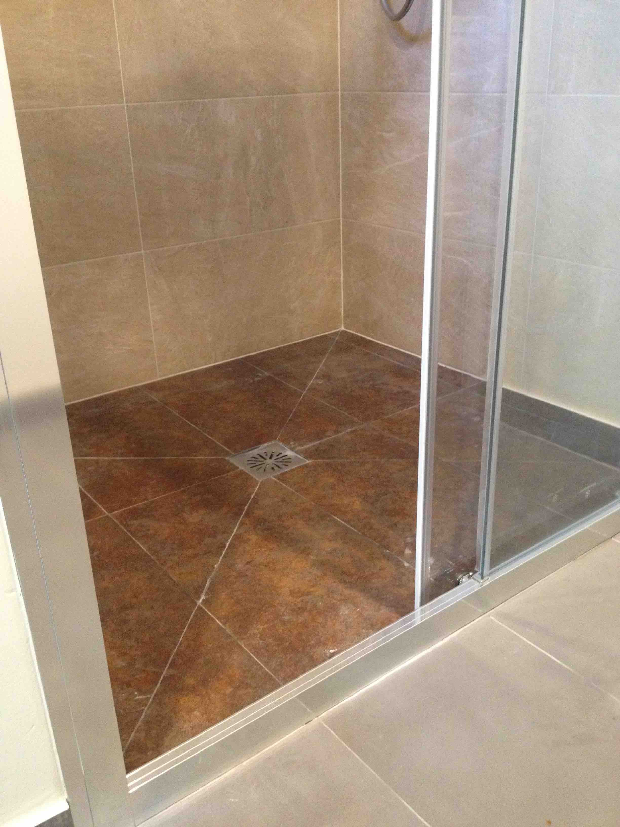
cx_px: 310
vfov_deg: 52.6
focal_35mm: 35
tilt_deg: -24.9
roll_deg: +4.3
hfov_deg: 40.7
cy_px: 414
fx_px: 836
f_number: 2.4
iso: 400
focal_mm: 4.28
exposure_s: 1/20
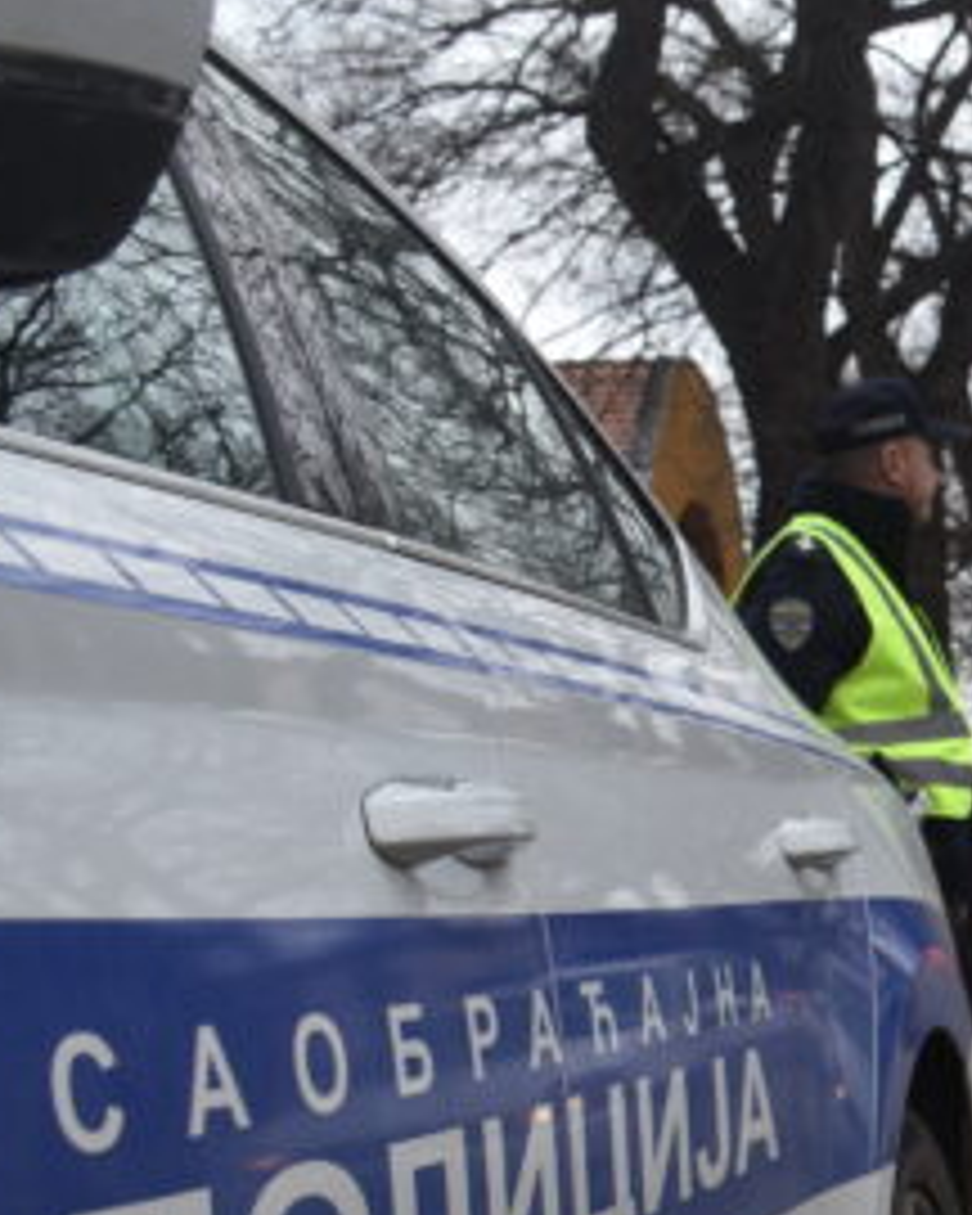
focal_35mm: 87
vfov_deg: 21.7
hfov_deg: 16.0
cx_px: 1498
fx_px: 3128
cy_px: 954
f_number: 6.3
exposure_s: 1/250
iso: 200
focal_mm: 24
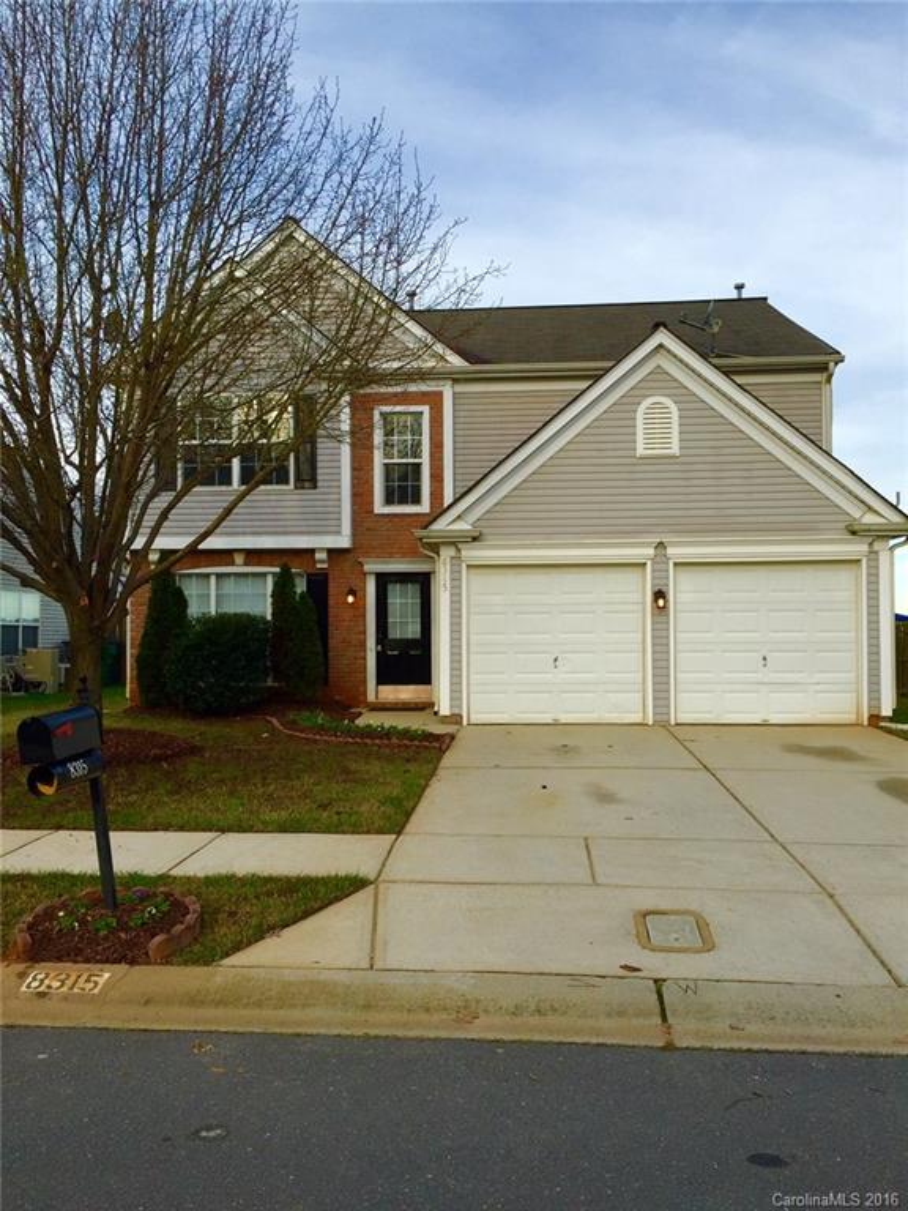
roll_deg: +0.3
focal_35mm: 29
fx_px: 1014
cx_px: 454
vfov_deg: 61.7
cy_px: 606
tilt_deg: +1.7
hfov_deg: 48.2
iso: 32
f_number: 2.2
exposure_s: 1/842
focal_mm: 4.15
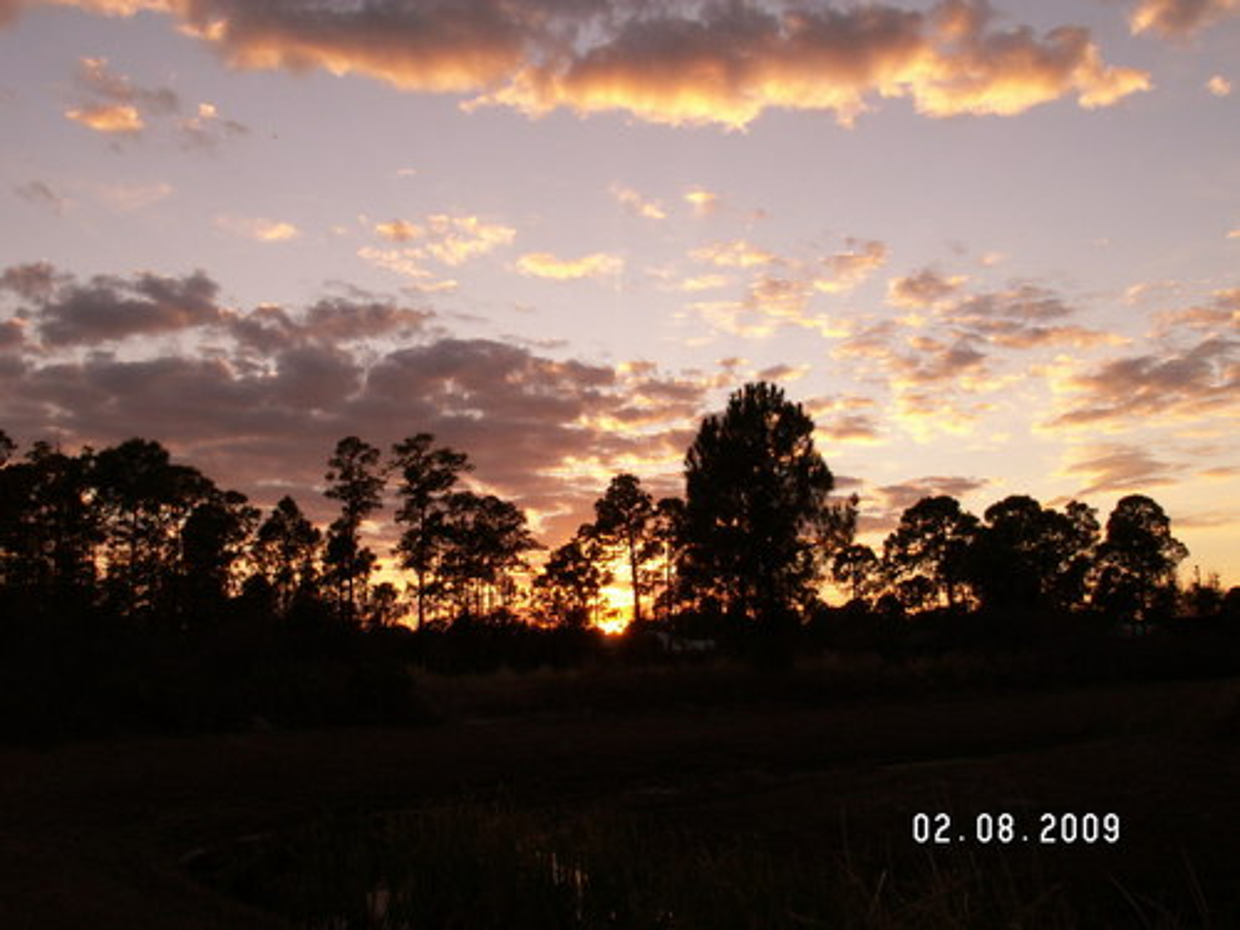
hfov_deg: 52.6
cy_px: 465
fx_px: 1254
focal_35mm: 35
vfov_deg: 40.7
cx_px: 620
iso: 50
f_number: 5.6
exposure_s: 1/125
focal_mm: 5.86
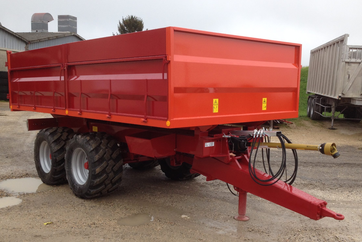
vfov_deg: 31.8
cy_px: 140
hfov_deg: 46.3
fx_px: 422
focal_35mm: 42
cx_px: 200
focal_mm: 4.28
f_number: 2.4
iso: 50
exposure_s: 1/386
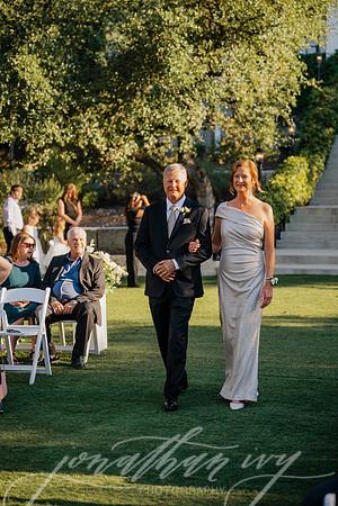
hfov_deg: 19.5
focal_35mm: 70
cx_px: 169
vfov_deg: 28.8
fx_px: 986
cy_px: 253
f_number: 2.8
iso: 200
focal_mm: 70
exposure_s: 1/1250
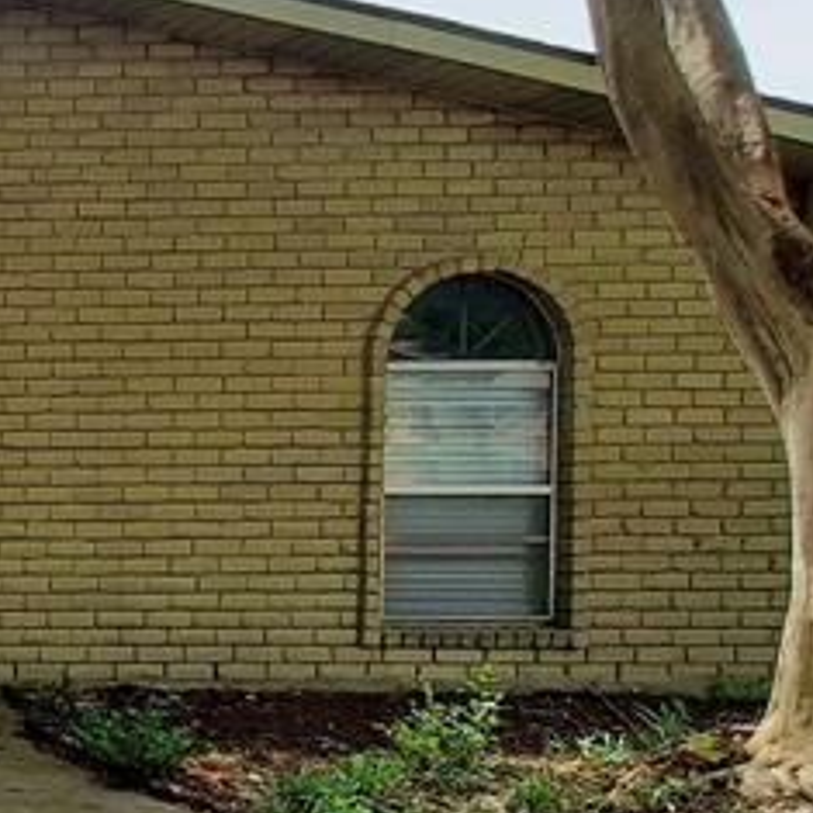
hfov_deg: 23.1
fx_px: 1329
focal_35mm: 50
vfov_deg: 33.7
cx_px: -557
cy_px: 543
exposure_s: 1/459
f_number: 2.2
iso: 40
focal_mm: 1.74
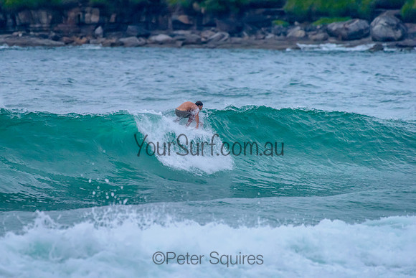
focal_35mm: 613
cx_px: 161
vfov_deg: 2.2
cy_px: 108
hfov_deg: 3.4
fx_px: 7081
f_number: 5.6
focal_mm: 500
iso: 2000
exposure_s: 1/2000
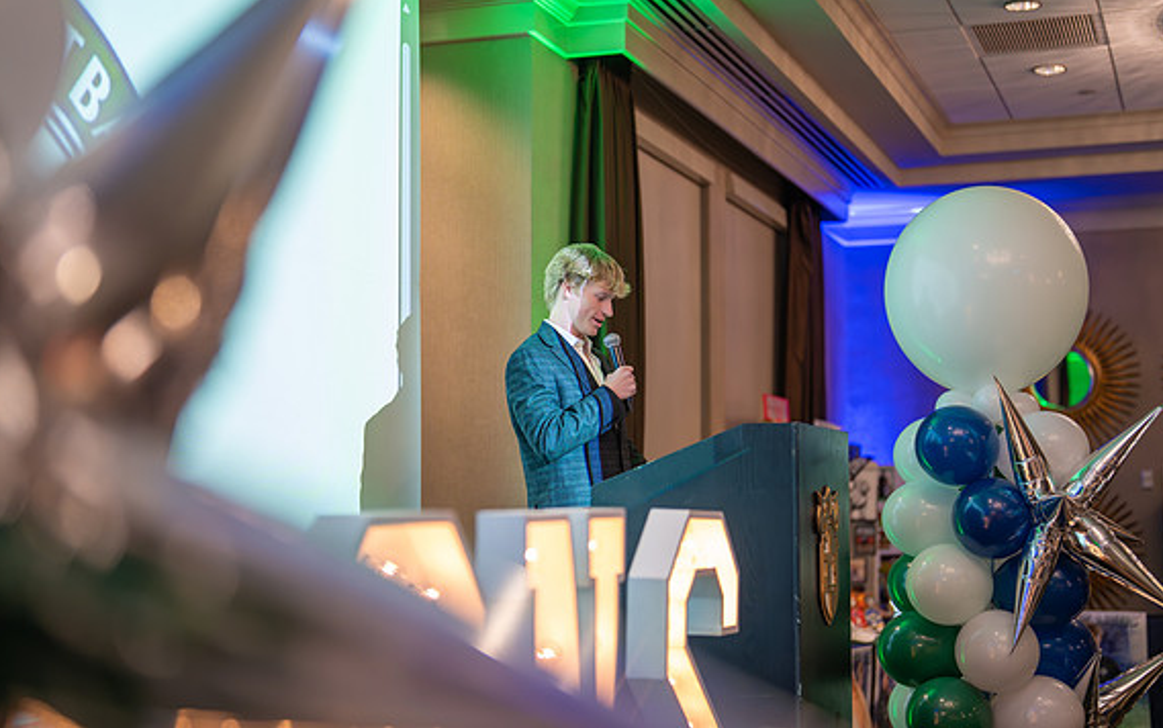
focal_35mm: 56
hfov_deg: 36.3
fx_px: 1775
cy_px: 382
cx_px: 583
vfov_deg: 23.2
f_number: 1.2
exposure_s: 1/400
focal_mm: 50
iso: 1250
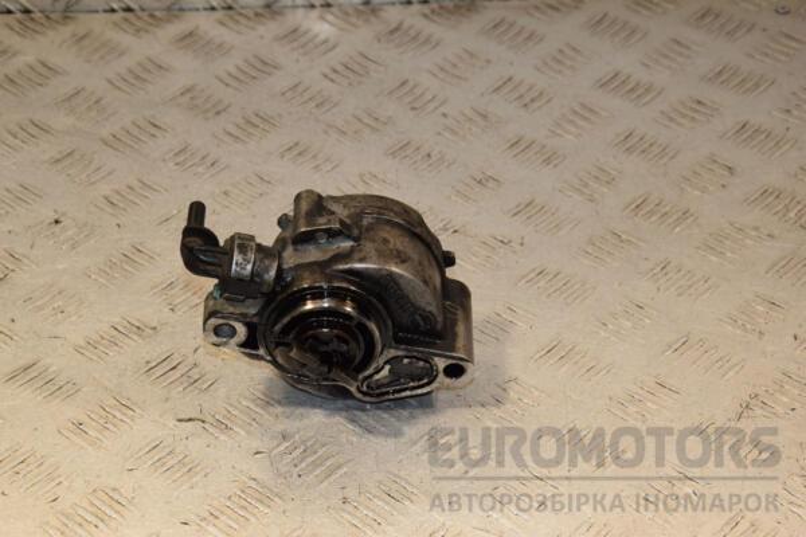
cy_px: 268
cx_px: 403
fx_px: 1948
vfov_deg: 15.7
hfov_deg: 23.4
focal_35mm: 87
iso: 800
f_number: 8
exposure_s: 1/200
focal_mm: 58
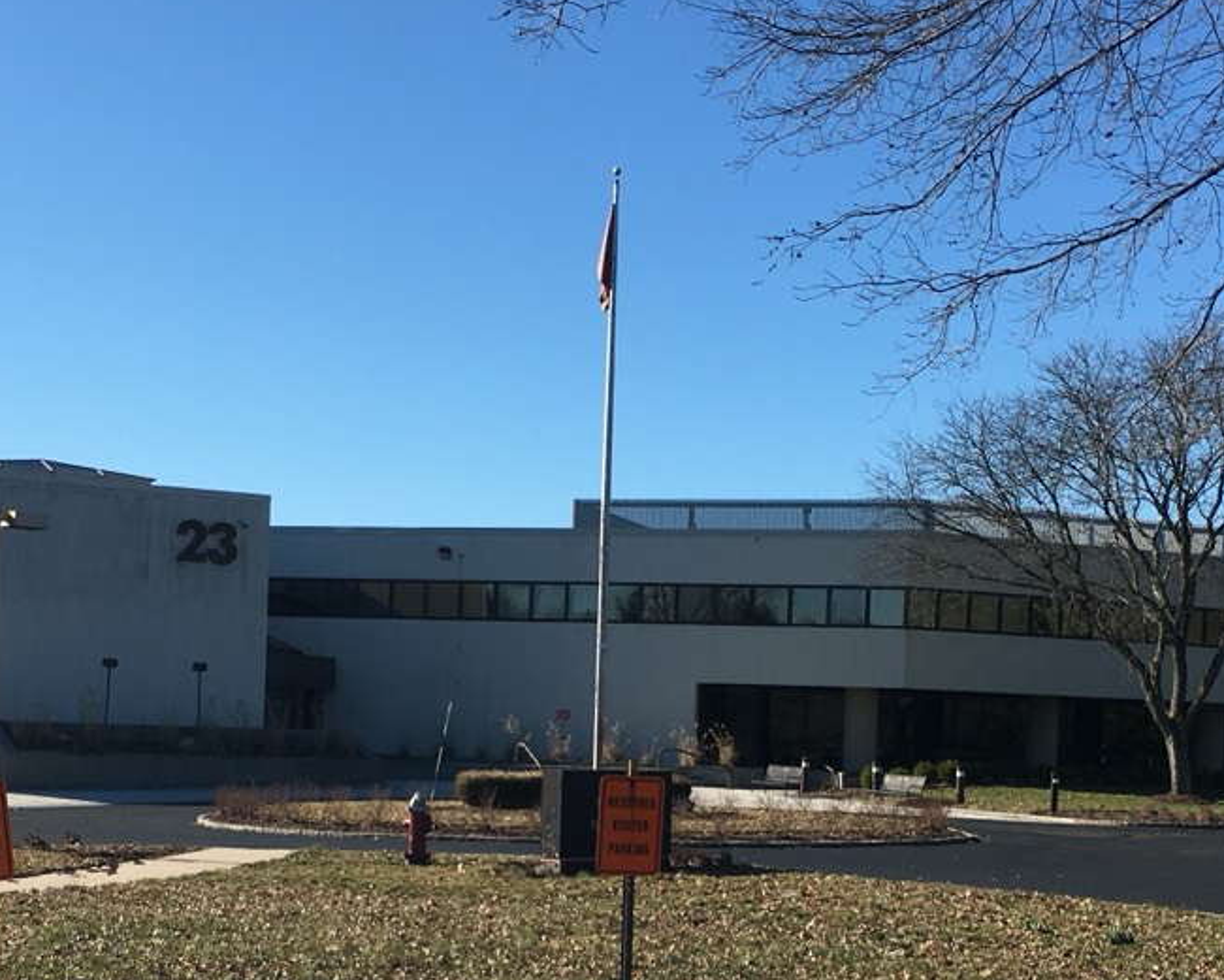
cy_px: 754
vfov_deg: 24.7
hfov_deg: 30.9
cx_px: 548
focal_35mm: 61
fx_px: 2210
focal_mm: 4.15
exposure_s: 1/1570
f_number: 2.2
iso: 25
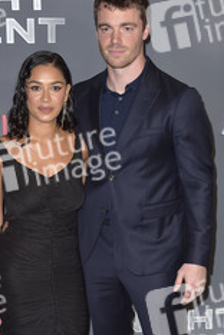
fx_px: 719
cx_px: 90
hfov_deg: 17.7
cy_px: 233
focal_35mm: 77
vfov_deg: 26.1
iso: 400
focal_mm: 45
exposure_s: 1/250
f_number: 6.3
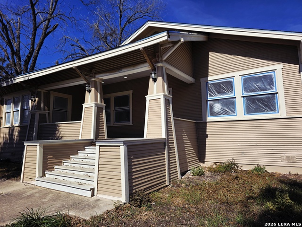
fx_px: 201
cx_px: 151
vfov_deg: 58.9
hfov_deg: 73.9
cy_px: 114
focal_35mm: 23
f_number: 1.7
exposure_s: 1/10000
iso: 64
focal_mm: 6.3
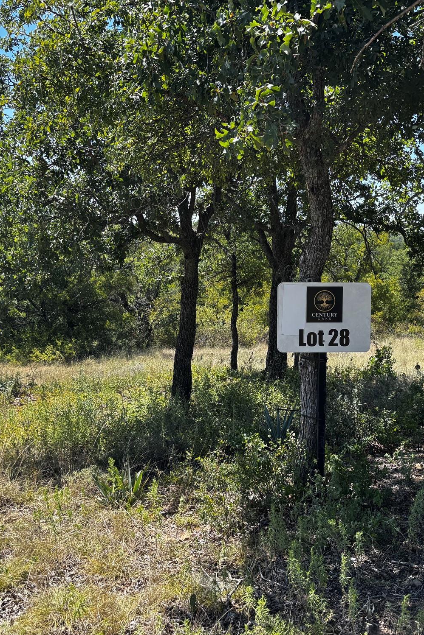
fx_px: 654
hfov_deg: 35.6
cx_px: 283
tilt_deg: -7.6
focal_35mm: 37
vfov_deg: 51.9
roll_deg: -2.8
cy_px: 324
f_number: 1.6
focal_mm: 5.96
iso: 50
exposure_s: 1/935
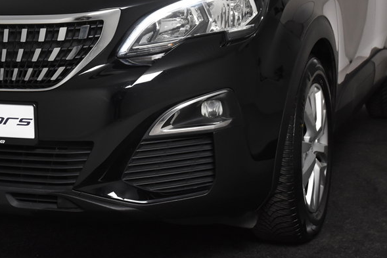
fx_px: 870
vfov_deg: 16.8
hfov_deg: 25.0
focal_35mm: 81
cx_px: 129
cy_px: 54
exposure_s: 1/125
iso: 1600
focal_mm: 31
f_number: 5.6
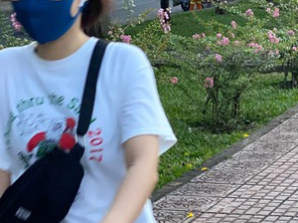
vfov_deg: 12.3
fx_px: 1033
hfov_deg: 16.1
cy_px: 89
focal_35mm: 120
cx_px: 289
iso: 250
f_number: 2
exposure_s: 1/98
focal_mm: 6
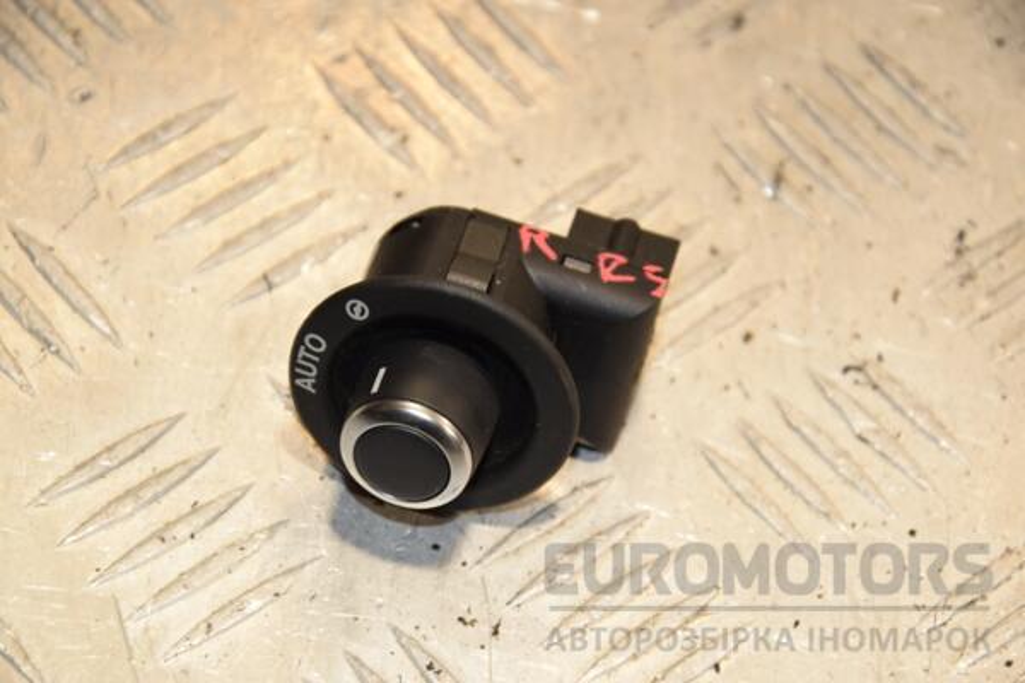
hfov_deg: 13.0
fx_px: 4484
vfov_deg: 8.7
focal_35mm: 158
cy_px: 342
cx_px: 512
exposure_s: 1/200
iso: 800
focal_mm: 105
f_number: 7.1
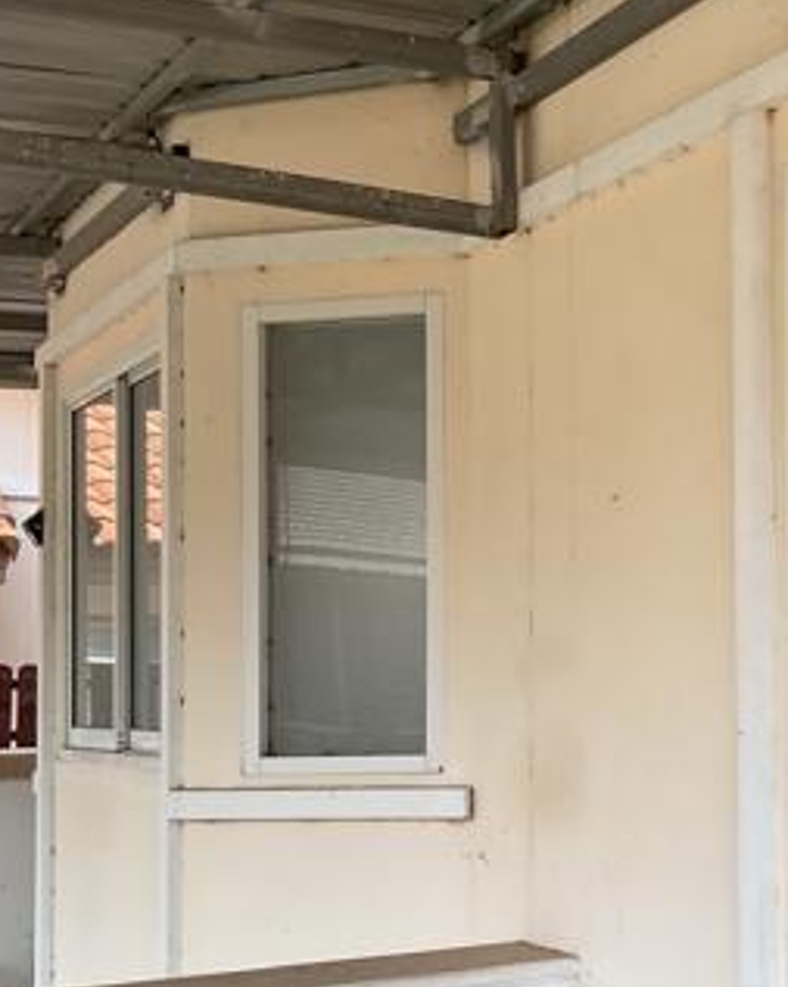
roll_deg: +0.0
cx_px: 794
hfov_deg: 24.5
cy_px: 634
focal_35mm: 59
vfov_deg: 31.8
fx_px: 1722
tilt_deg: +0.9
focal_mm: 3
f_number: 1.8
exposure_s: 1/324
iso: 16
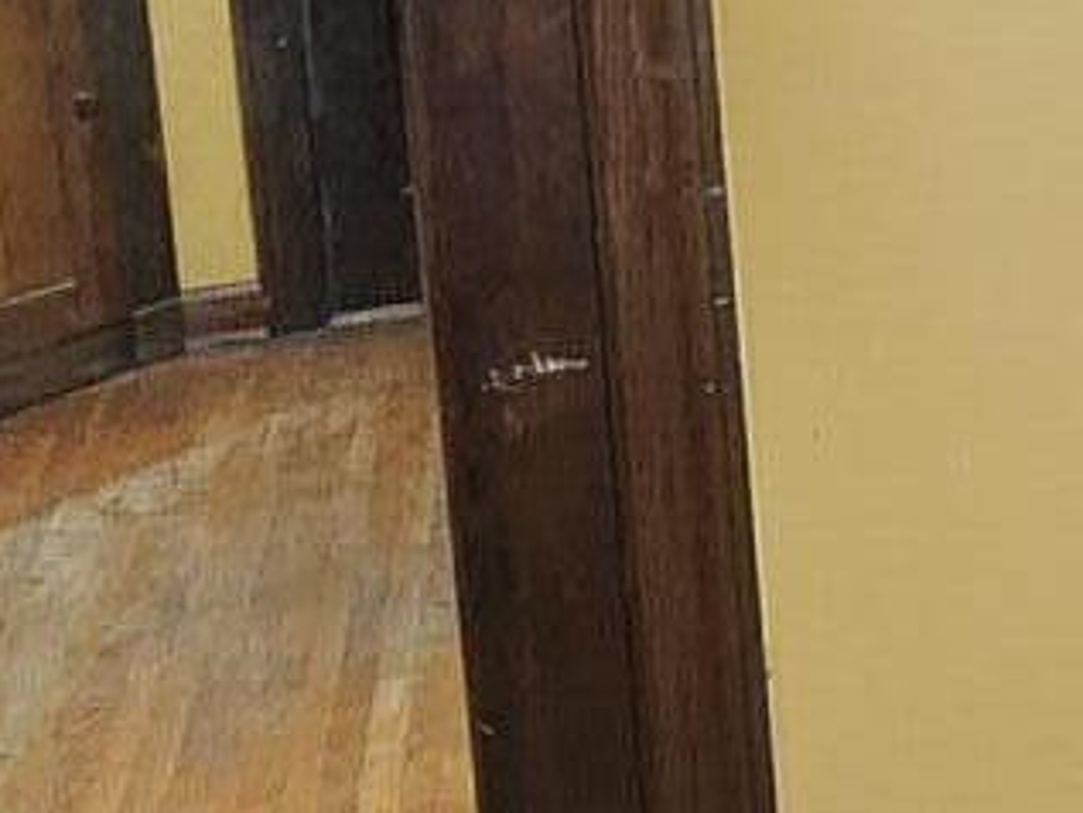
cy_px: -174
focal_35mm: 82
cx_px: 1657
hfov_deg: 20.2
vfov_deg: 17.2
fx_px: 2566
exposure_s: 1/30
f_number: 2.2
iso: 640
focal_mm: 2.2
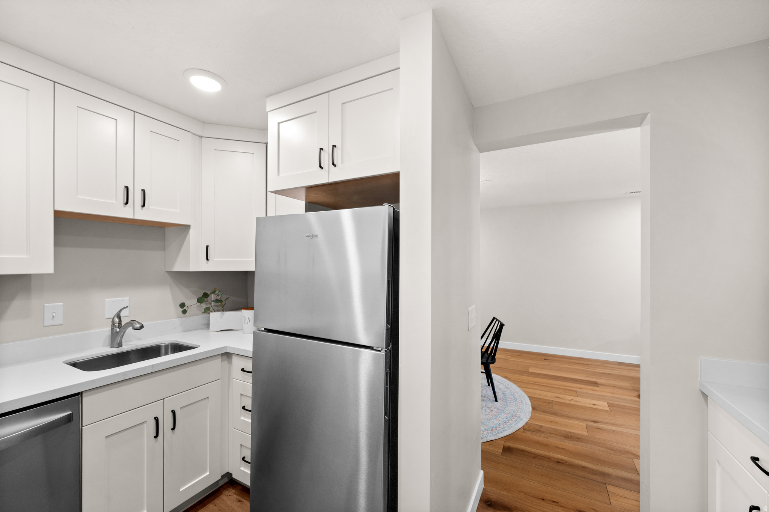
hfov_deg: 104.3
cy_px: 256
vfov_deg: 81.2
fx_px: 299
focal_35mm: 14
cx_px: 384
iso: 500
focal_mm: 14
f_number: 7.1
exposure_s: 1/8
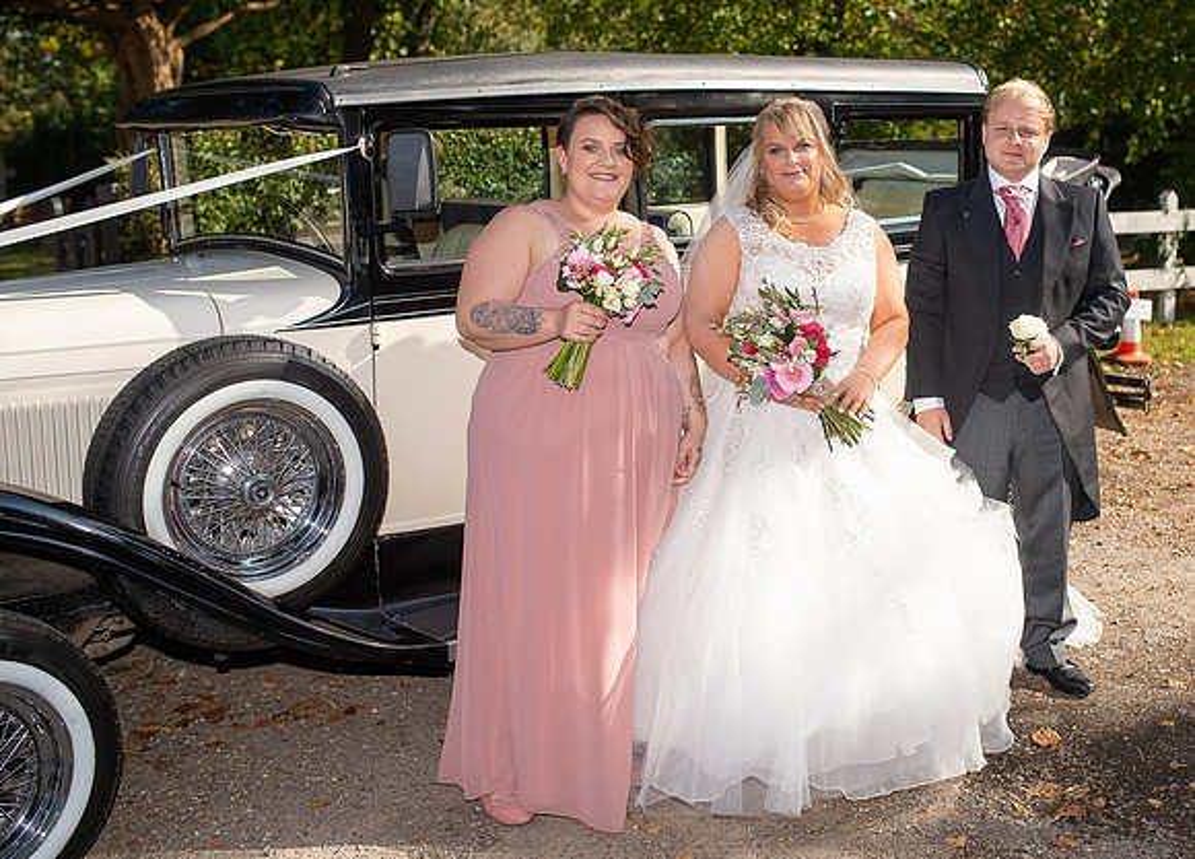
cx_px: 762
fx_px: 1481
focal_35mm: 44
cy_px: 352
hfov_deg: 43.5
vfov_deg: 32.3
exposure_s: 1/1600
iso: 100
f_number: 3.2
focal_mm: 35
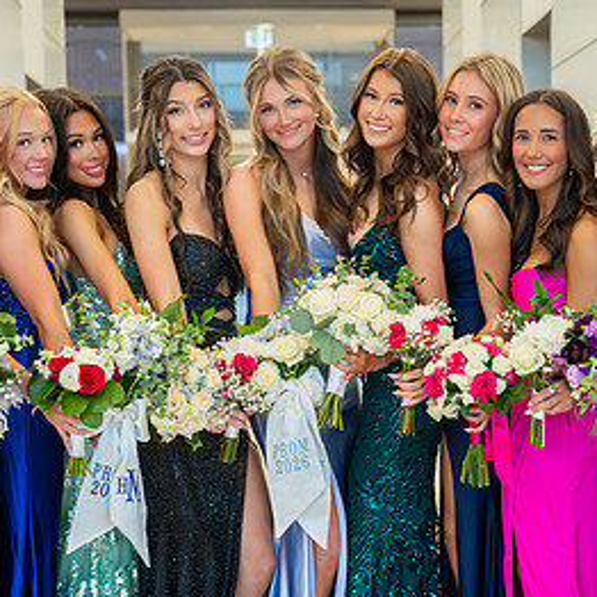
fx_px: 1737
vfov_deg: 19.4
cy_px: 432
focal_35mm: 89
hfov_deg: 19.5
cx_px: 353
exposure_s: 1/400
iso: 2000
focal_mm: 42.8
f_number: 2.8
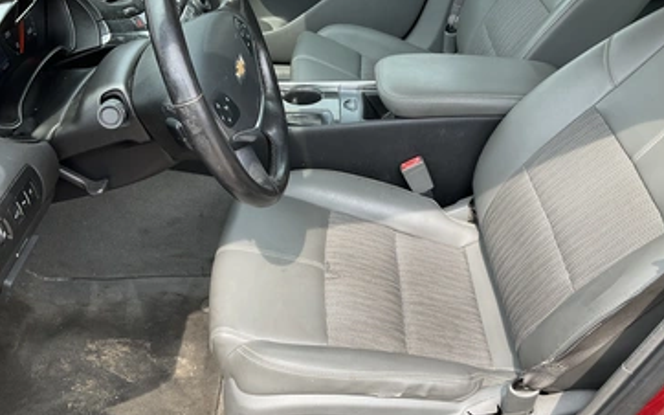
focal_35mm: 34
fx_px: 615
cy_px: 244
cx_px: 350
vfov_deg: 37.1
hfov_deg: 56.7
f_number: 1.8
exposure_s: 1/245
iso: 20
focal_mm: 3
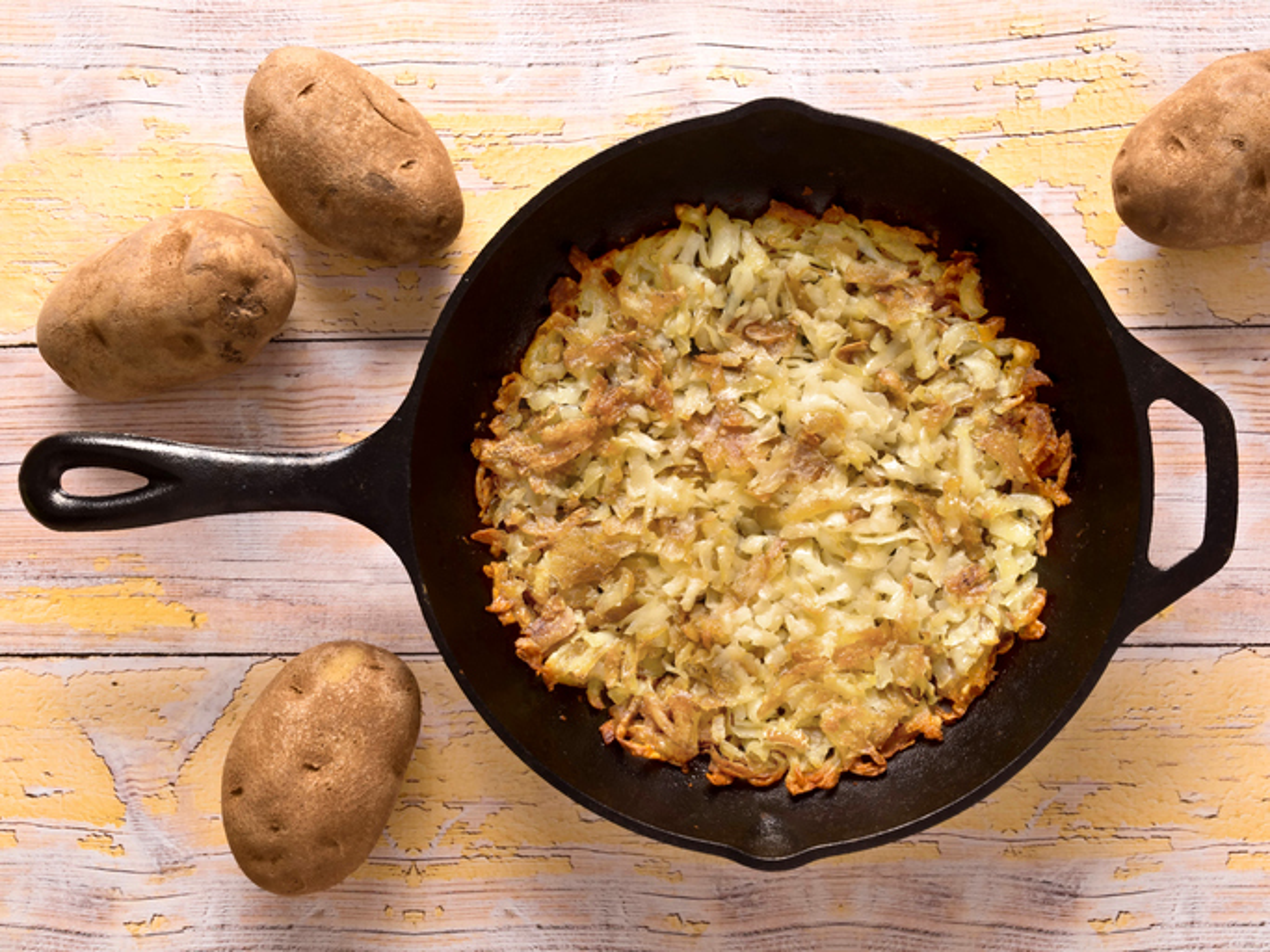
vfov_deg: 23.6
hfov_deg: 31.2
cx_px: 635
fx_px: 2274
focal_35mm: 62
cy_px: 476
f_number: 13
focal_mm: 31
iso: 200
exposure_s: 1/160
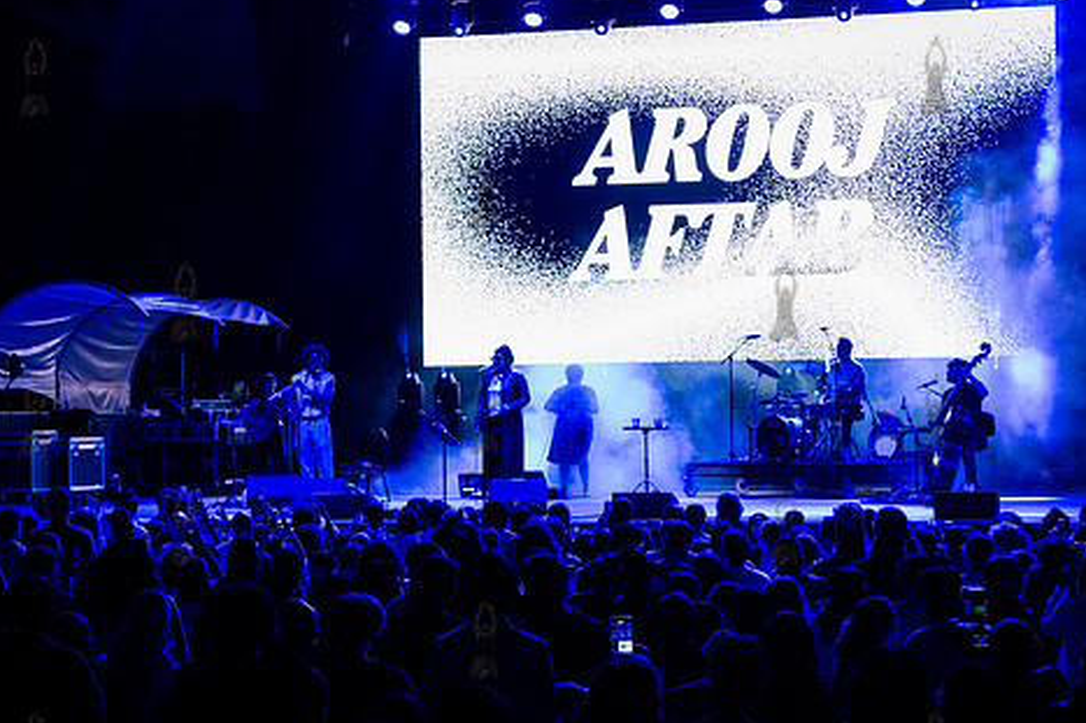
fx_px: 2623
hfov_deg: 23.4
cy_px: 413
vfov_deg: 15.7
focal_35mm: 87
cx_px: 484
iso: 5000
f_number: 4
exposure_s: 1/400
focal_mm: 70
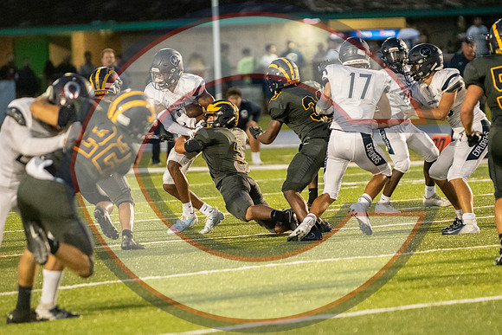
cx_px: 291
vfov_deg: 3.9
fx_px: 4858
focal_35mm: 348
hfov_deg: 5.9
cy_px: 141
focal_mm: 200
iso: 10000
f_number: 2.8
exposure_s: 1/1600
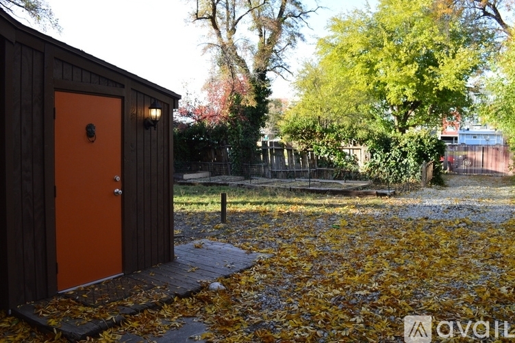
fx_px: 386
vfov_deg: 47.8
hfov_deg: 67.4
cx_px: 258
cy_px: 172
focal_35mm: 27
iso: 400
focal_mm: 18
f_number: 9
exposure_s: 1/100
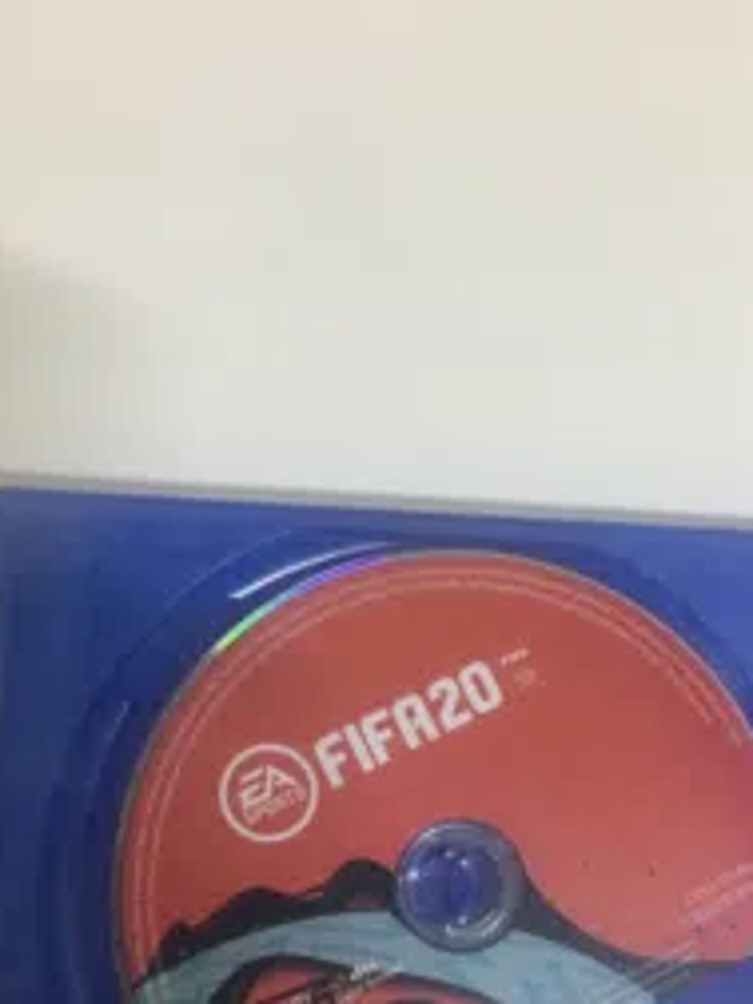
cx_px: 442
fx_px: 1334
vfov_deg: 40.8
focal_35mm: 46
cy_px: 653
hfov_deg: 31.5
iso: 100
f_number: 2.2
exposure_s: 1/33
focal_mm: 4.15
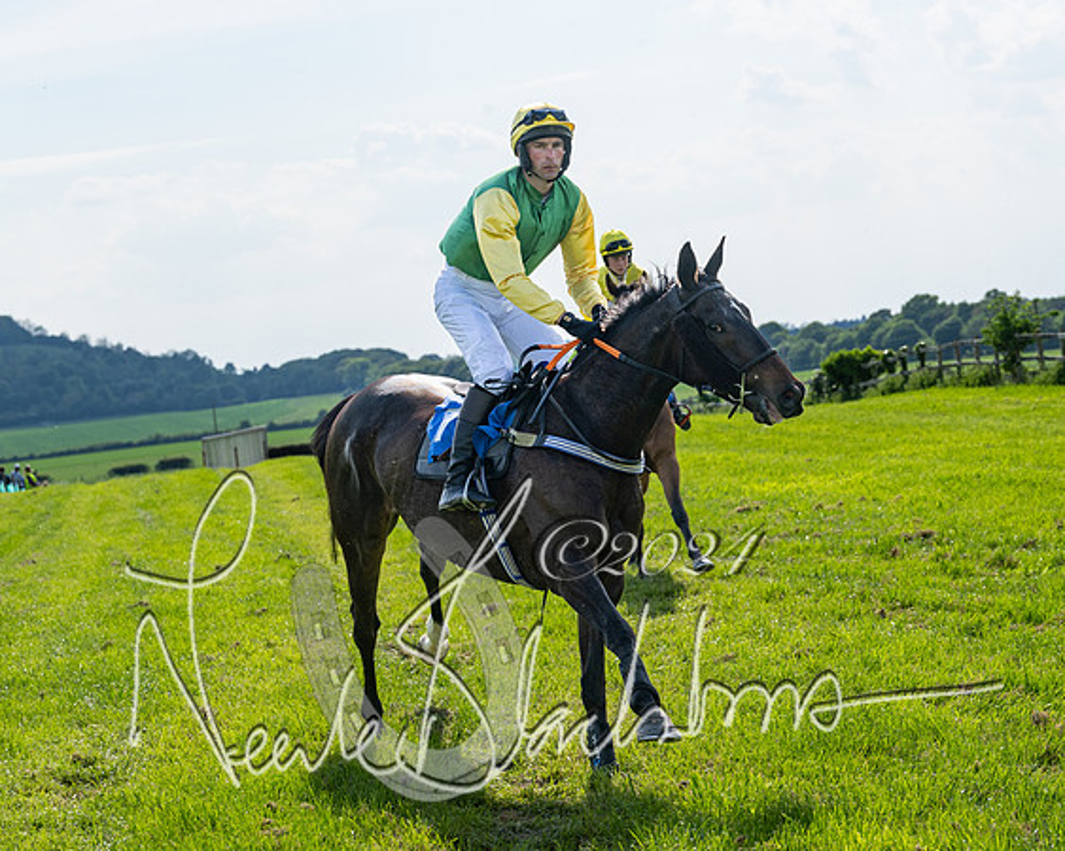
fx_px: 3409
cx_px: 654
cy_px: 281
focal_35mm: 108
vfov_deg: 14.2
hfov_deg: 17.7
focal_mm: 70
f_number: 5
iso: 200
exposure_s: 1/2000
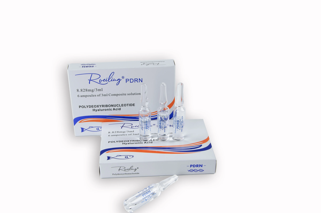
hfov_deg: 37.6
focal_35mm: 53
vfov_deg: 25.4
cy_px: 113
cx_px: 148
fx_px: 472
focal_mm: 32
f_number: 14
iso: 160
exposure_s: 1/25
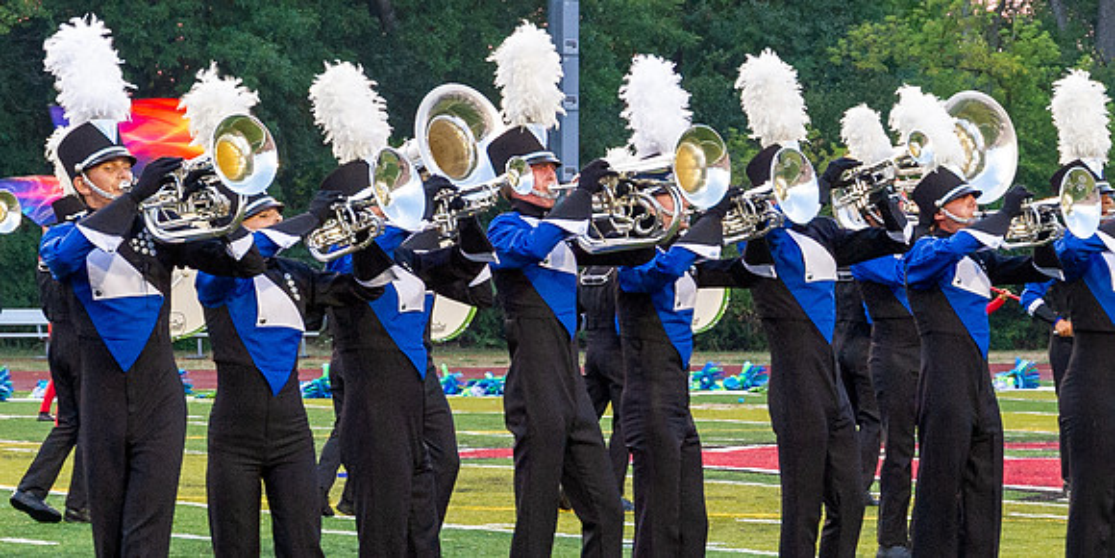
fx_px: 5604
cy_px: 364
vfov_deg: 5.7
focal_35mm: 195
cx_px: 550
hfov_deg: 11.4
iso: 2500
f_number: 7.1
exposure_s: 1/200
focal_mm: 78
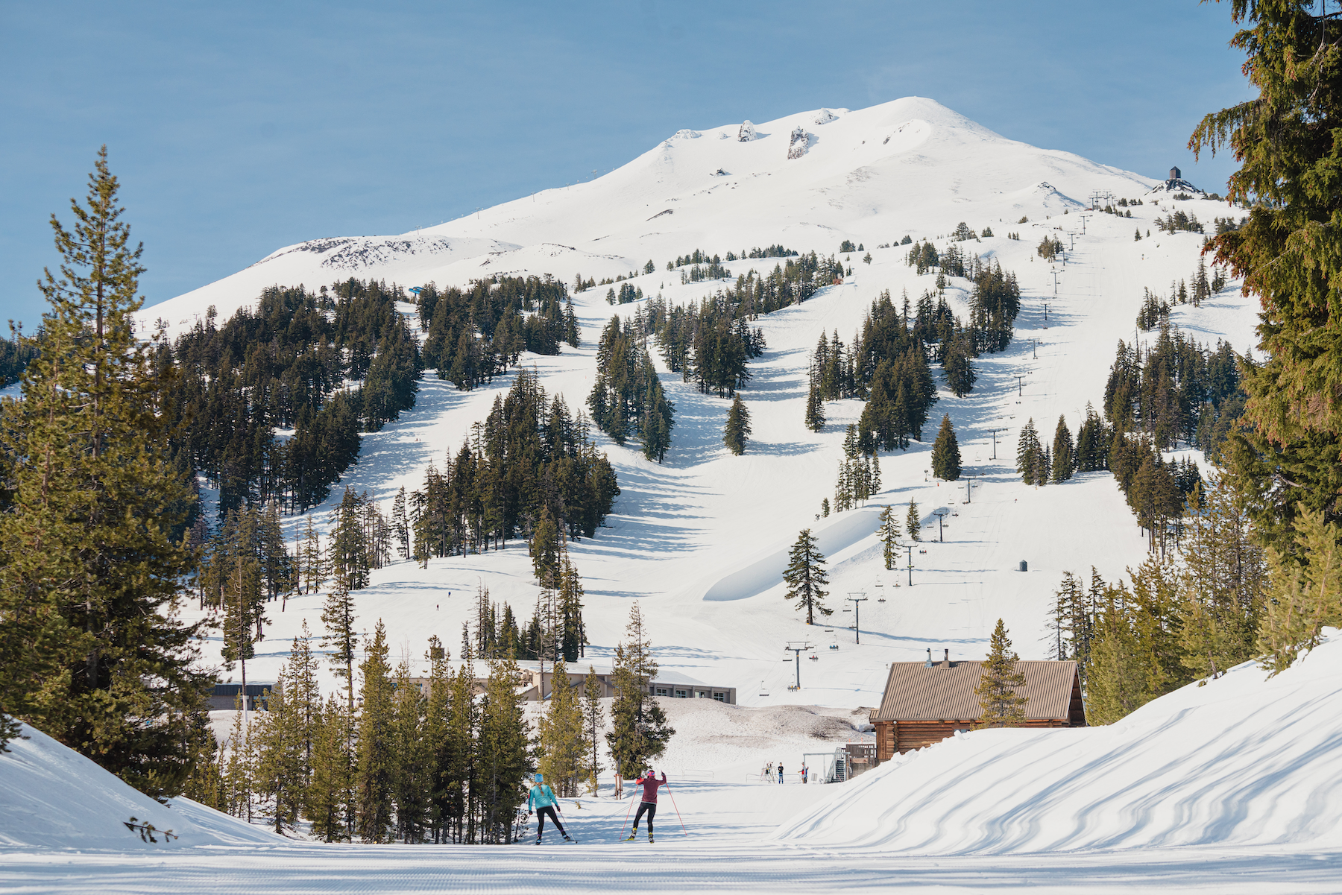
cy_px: 448
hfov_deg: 27.0
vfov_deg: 18.2
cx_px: 671
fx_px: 2796
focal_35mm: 75
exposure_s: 1/1600
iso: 640
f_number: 7.1
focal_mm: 75
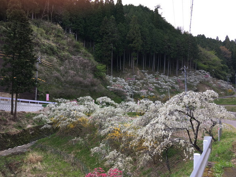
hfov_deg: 60.0
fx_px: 205
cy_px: 91
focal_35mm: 30
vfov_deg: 46.8
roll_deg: +0.4
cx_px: 121
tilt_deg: +0.6
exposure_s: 1/323
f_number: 2.2
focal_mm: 4.15
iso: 25
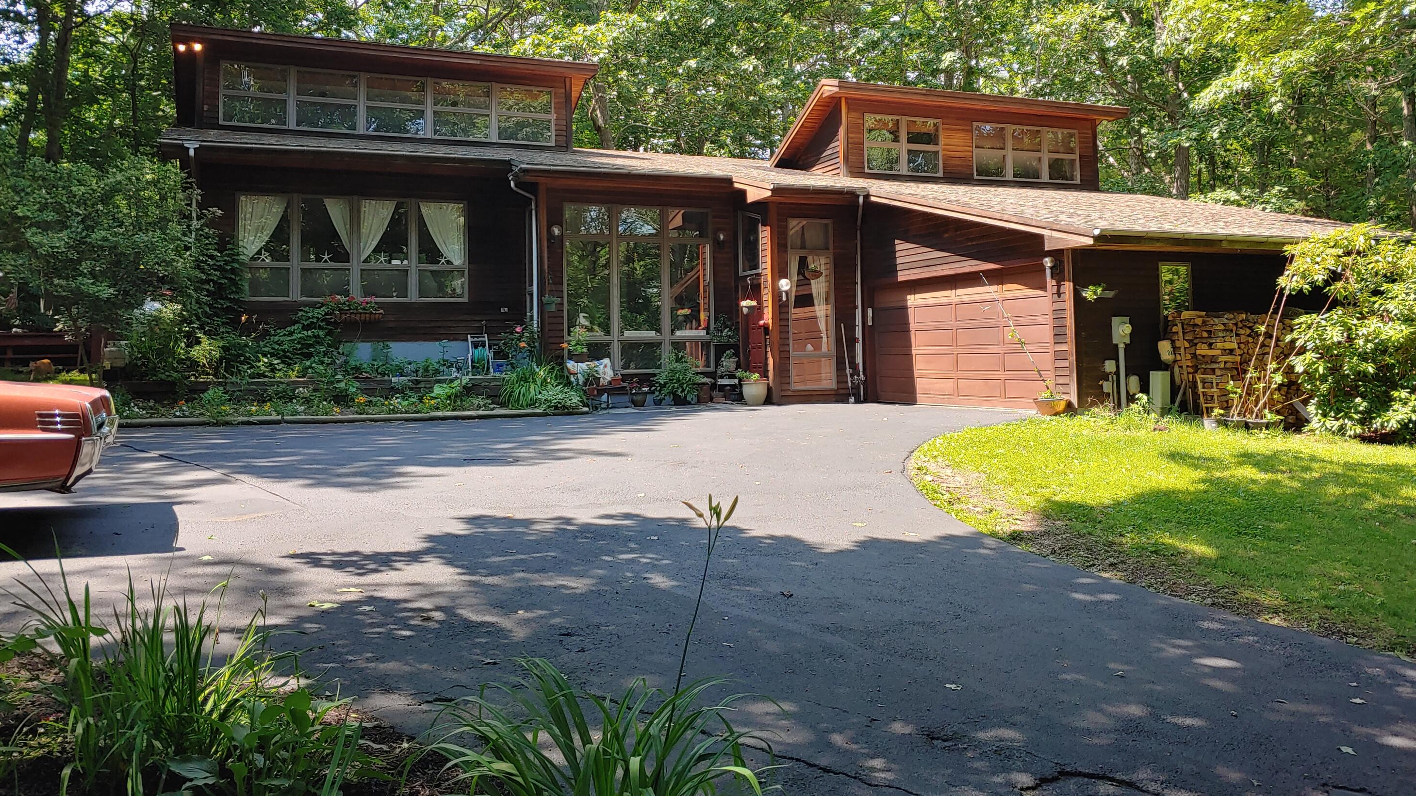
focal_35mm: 28
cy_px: 301
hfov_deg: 67.9
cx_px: 724
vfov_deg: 41.2
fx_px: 1051
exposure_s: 1/412
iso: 50
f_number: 1.5
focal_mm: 4.23
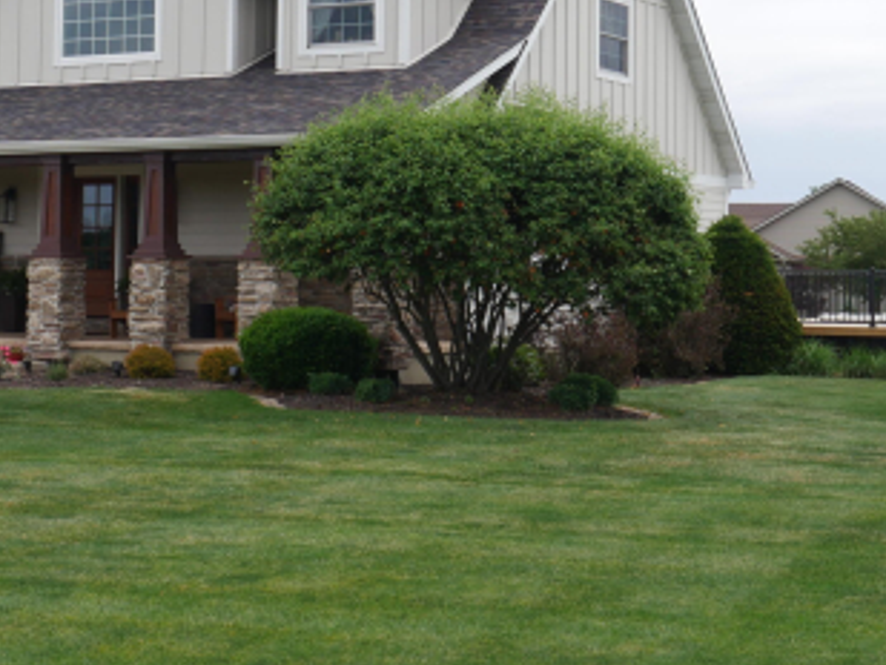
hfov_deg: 23.8
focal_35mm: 82
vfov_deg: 17.9
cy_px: 166
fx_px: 2100
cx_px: 444
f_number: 8
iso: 200
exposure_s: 1/320
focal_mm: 19
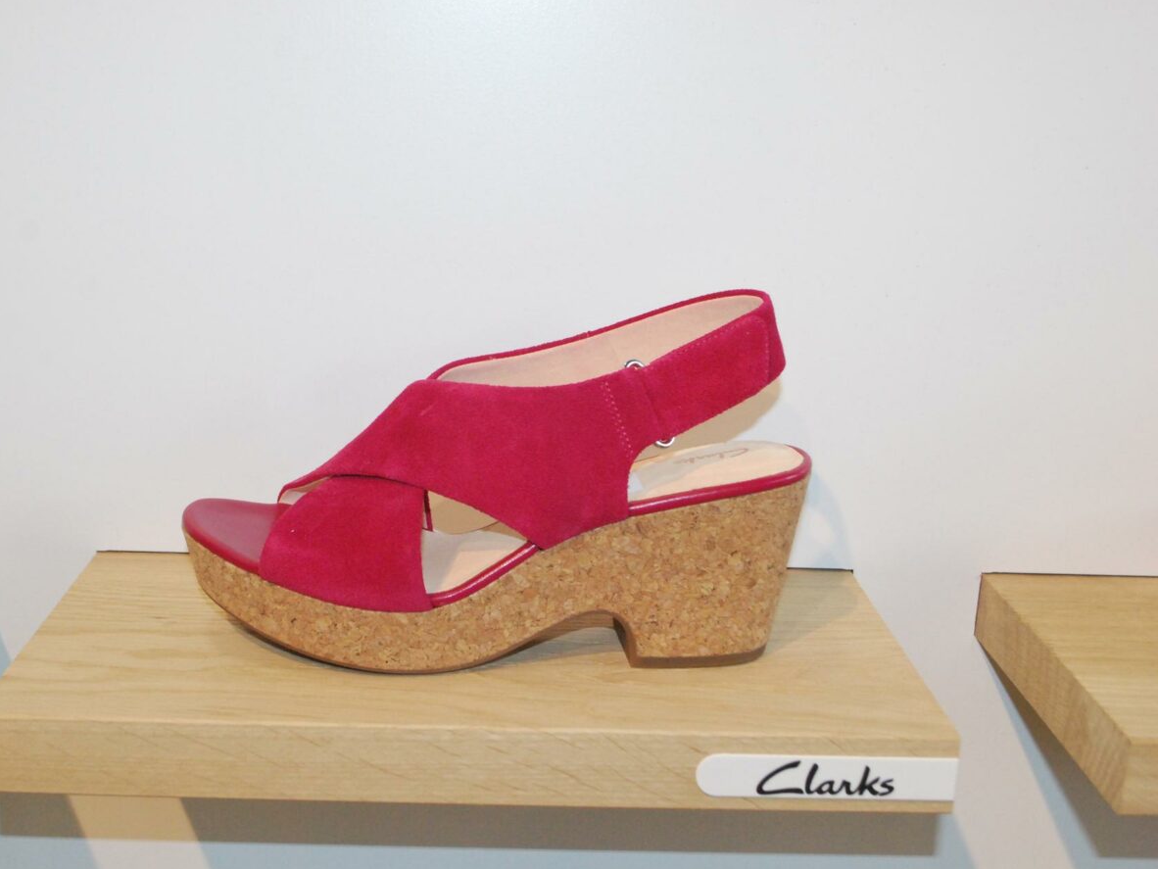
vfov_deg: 31.5
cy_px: 435
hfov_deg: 41.1
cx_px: 501
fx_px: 1539
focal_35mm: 46
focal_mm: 28
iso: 1600
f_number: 7.1
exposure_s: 1/200
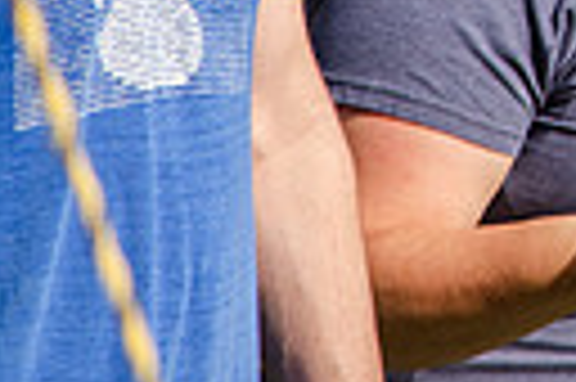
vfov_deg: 1.3
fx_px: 16267
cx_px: 1138
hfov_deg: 2.0
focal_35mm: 1018
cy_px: -382
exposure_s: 1/800
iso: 200
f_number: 7.1
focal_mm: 150
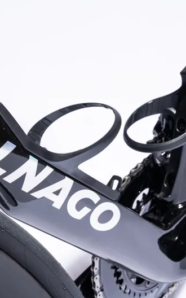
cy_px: 150
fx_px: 876
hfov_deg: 12.1
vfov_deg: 19.3
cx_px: 85
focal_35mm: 108
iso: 100
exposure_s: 1/125
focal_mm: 70
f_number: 16
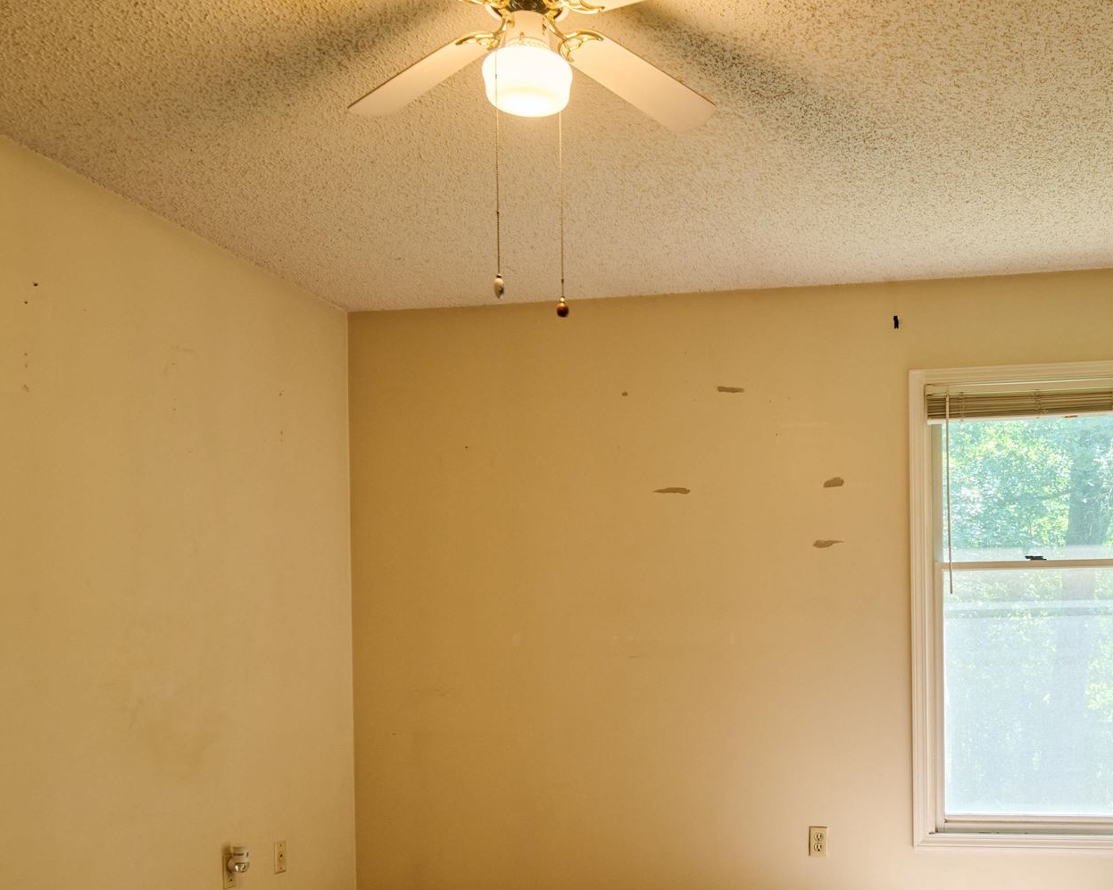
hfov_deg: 48.1
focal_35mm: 37
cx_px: 762
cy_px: 673
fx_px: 1219
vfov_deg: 39.0
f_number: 3.2
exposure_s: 1/1250
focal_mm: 16
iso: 1000
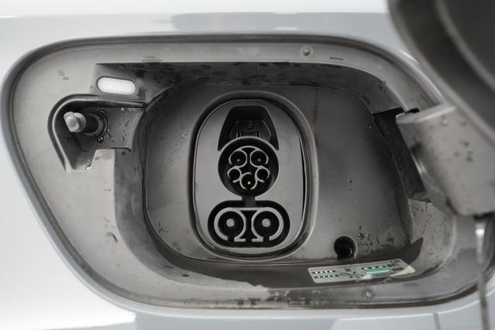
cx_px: 248
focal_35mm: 28
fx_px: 385
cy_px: 165
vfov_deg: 46.4
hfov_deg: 65.5
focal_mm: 28
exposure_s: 1/60
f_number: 4
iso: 12800
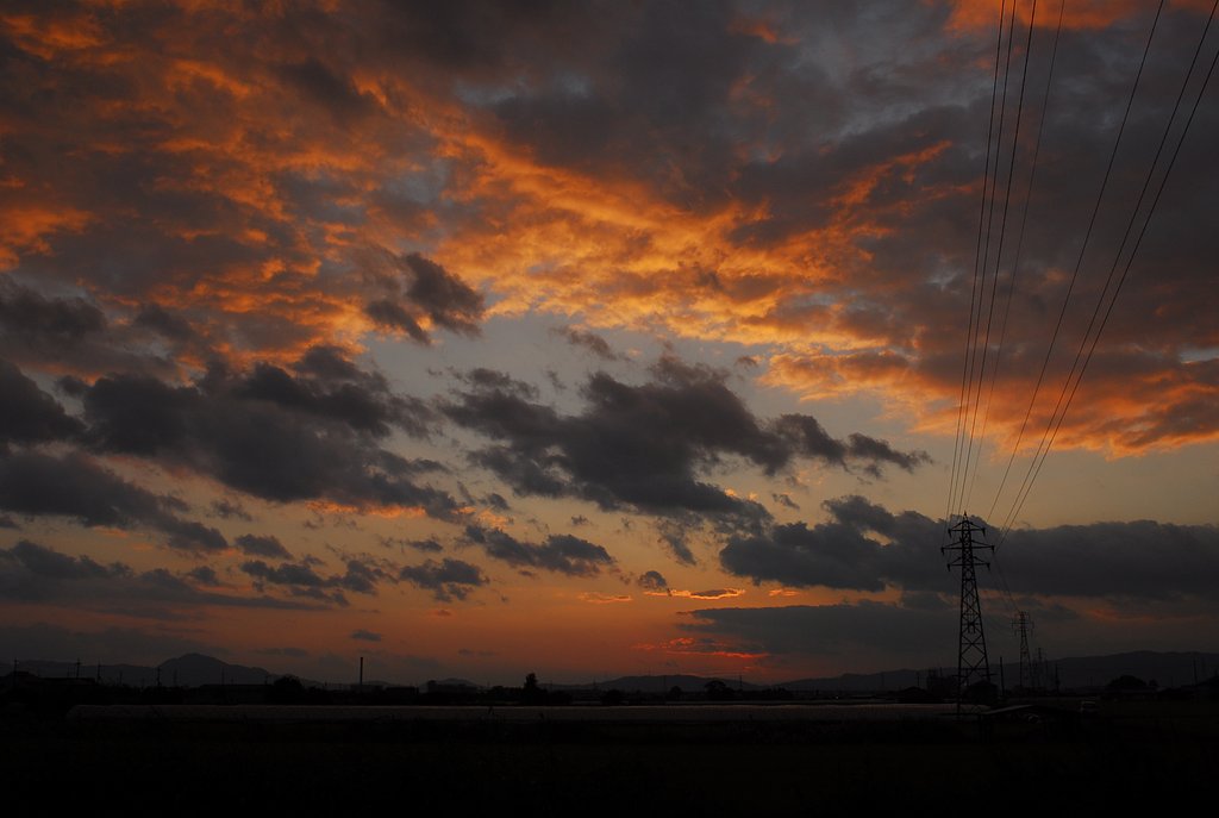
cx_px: 610
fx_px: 1221
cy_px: 409
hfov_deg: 53.0
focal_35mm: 36
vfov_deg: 37.0
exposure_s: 1/200
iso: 200
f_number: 8
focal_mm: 24
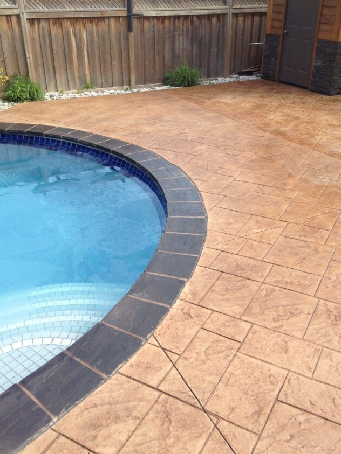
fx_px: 473
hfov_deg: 39.6
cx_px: 172
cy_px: 228
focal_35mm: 36
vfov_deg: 51.4
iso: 50
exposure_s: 1/525
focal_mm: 4.28
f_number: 2.4
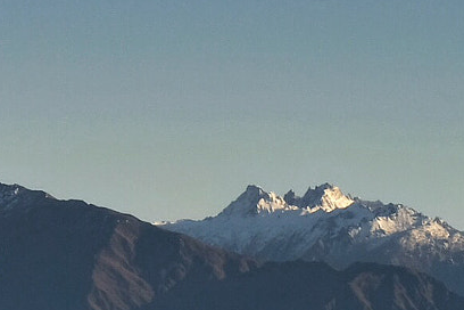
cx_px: -389
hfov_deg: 7.9
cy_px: 305
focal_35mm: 251
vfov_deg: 5.5
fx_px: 3235
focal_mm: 42.5
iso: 100
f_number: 22
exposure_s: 4.5
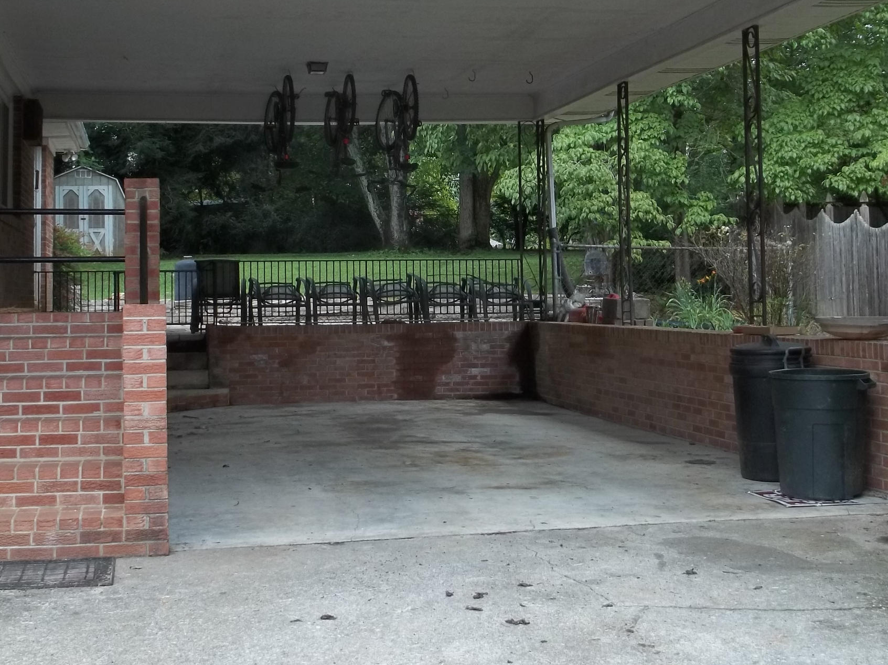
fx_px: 1334
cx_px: 402
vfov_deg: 27.8
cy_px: 199
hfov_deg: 36.8
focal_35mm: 52
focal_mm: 5.9
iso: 64
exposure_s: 1/200
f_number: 3.3
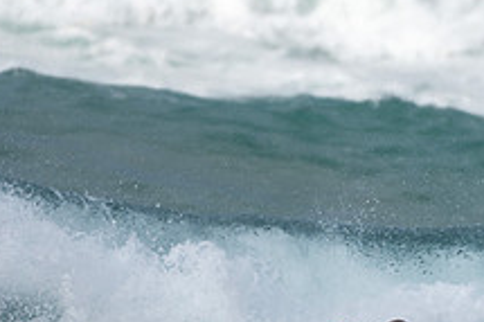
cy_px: 388
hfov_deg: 1.1
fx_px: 26102
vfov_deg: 0.7
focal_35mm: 1943
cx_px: 439
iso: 180
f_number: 5.6
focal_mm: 480
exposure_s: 1/1000
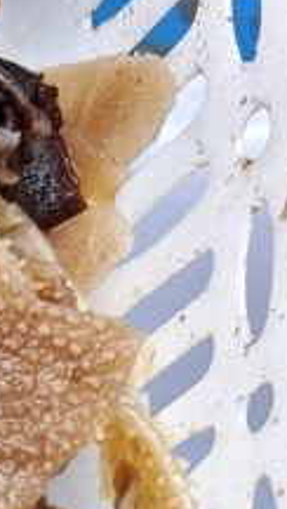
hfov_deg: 7.9
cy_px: 1189
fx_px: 1740
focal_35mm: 129
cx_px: -638
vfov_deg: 13.0
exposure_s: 1/160
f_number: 1.9
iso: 50
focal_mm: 6.67
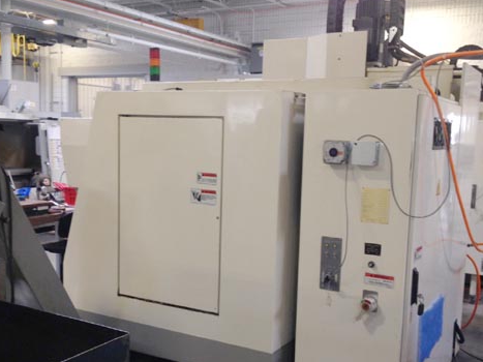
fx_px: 628
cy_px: 209
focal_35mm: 45
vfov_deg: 32.1
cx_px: 249
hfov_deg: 42.1
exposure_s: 1/20
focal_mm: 4.28
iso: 64
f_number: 2.4
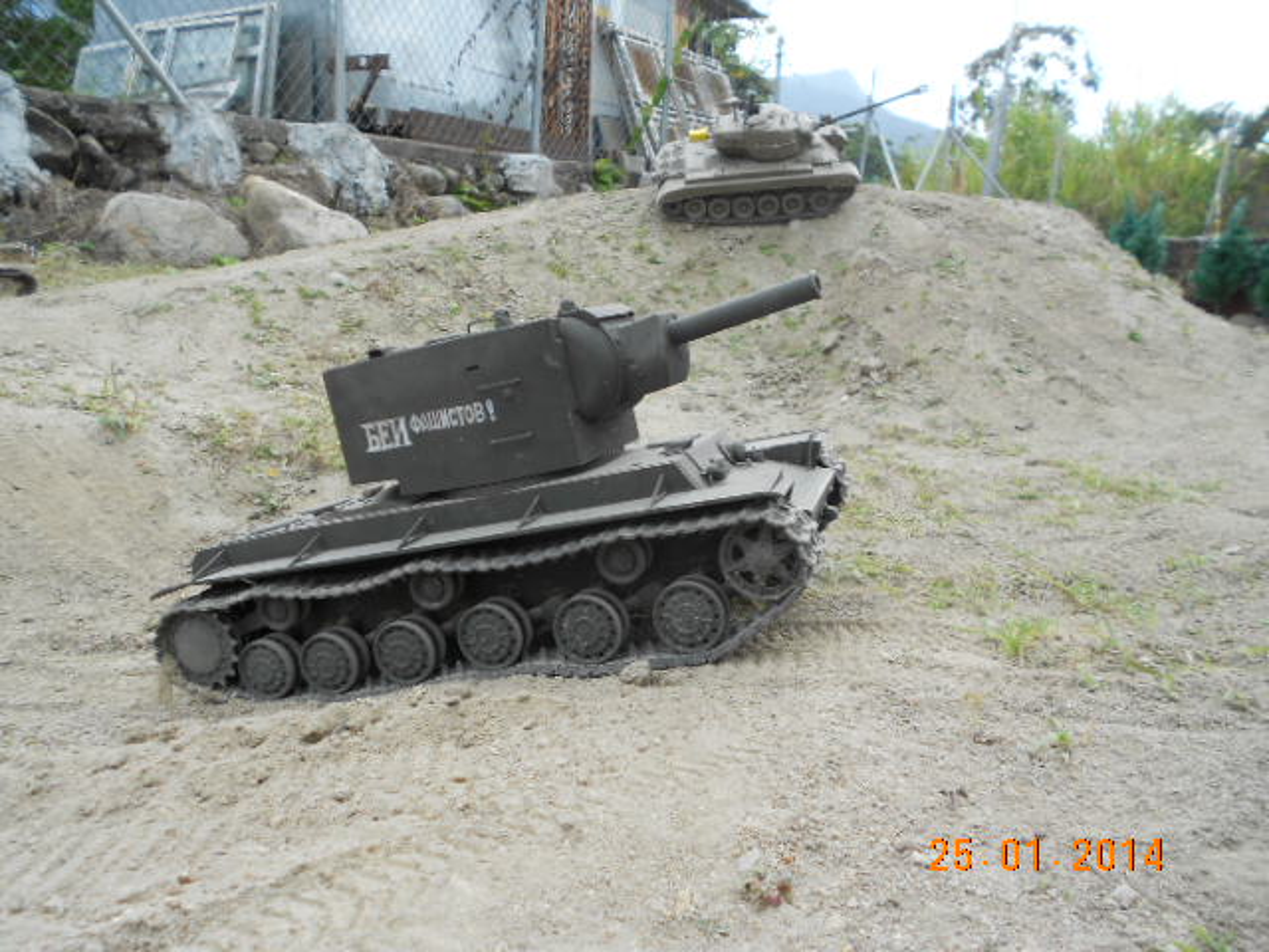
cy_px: 476
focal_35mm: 26
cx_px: 634
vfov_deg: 53.1
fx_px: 953
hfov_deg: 67.3
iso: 80
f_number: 3.2
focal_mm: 4.6
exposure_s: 1/100
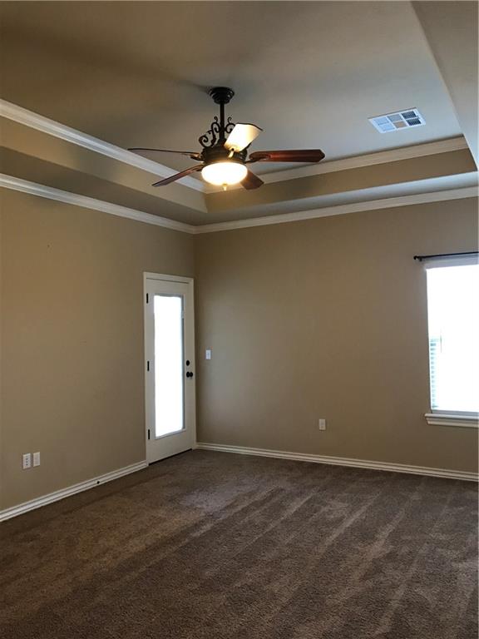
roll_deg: +0.9
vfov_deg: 63.4
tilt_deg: +1.3
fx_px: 517
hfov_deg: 49.7
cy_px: 320
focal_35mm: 28
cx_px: 240
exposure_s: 1/13
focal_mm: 3.99
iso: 100
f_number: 1.8
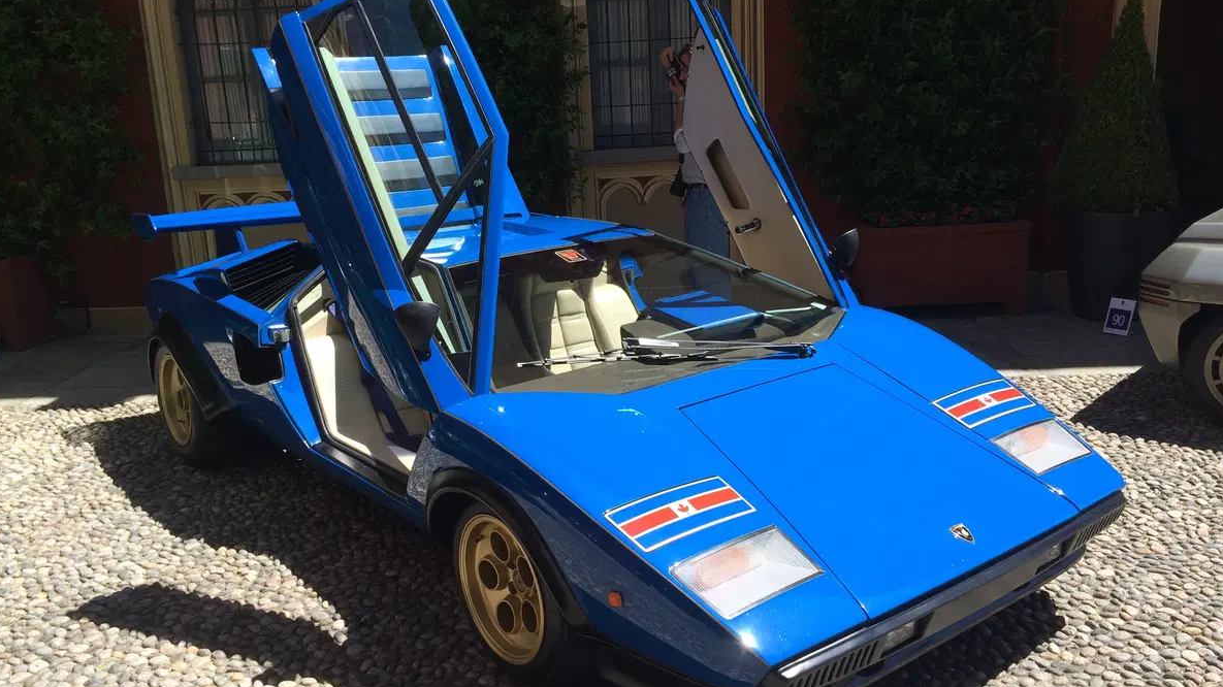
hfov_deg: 61.0
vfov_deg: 36.7
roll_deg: +4.8
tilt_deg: -14.7
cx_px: 613
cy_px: 354
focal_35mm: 32
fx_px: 1038
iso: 32
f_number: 2.2
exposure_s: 1/1053
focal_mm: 4.15
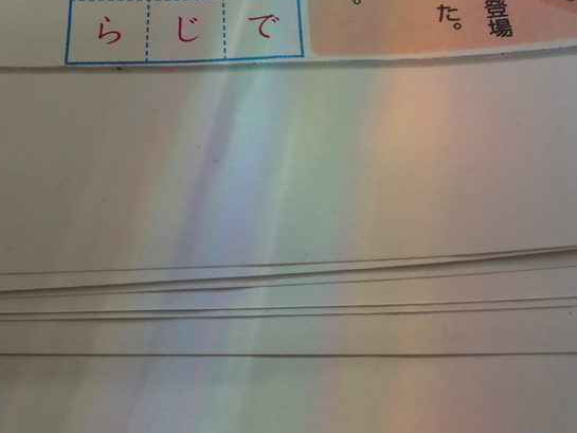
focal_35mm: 33
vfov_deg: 42.9
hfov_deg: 55.3
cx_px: 309
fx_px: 550
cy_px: 229
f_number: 3.2
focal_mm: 5.5
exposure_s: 1/80
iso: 100
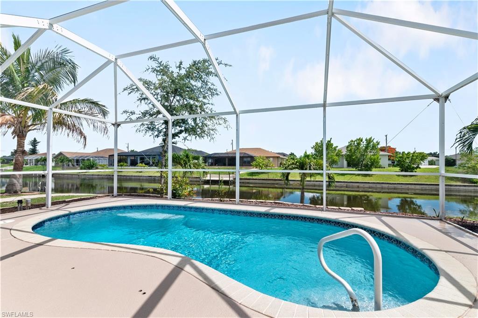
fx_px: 212
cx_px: 239
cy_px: 159
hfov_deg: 96.8
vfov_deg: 73.7
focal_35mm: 16
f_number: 10
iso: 640
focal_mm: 16
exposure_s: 1/1250
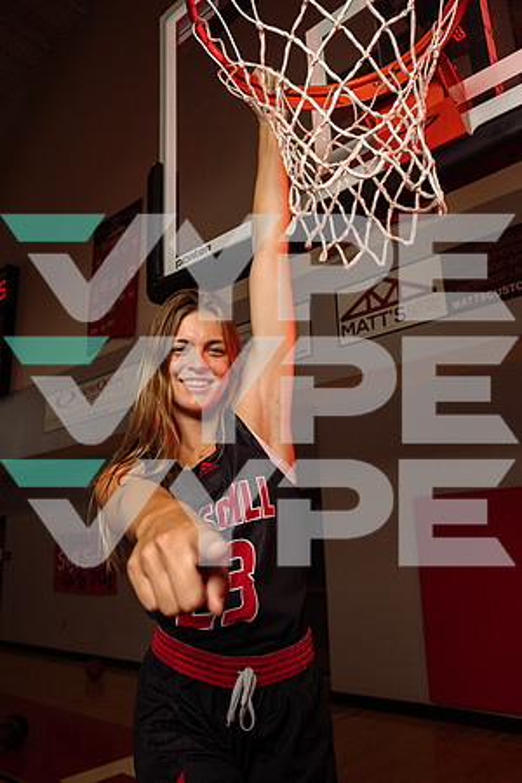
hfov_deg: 46.4
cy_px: 392
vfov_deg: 65.5
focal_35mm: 28
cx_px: 261
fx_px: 609
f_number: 6.3
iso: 250
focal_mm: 28
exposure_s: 1/250
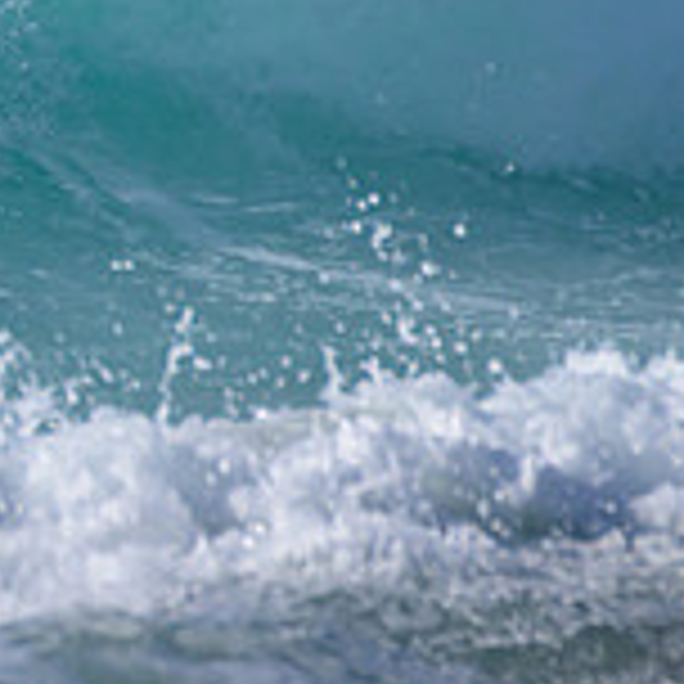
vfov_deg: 0.5
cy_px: 106
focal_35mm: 3236
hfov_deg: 0.5
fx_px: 72342
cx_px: -580
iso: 800
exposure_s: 1/2000
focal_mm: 1000
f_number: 11
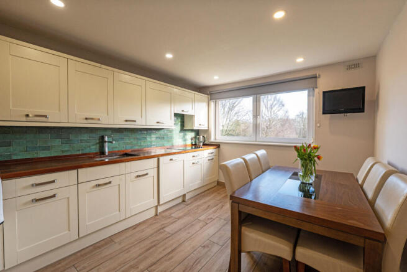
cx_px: 204
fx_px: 158
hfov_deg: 104.2
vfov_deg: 81.2
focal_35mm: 14
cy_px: 136
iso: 640
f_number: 8
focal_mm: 14
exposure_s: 1/60
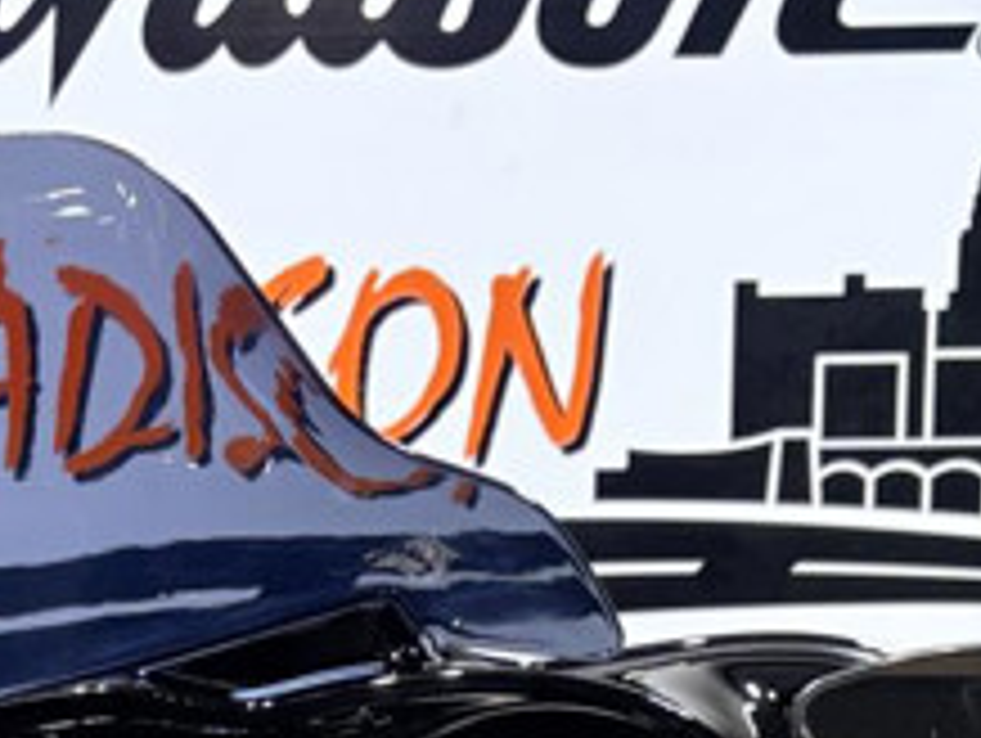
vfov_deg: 10.7
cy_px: 1498
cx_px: -196
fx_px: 3603
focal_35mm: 127
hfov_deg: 15.0
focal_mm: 5.96
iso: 40
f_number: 1.6
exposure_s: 1/120
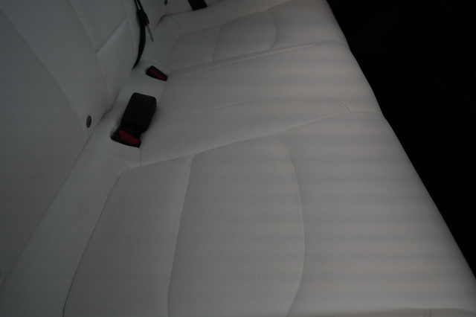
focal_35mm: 28
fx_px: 370
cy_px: 158
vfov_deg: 46.4
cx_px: 238
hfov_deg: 65.5
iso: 2500
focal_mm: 28
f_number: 5.6
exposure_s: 1/100
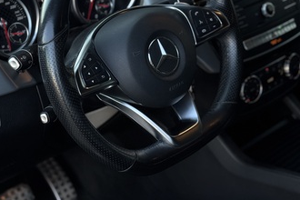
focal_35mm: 72
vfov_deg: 18.8
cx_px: 142
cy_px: 60
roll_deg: +1.6
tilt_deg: -24.4
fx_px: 600
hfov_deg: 28.1
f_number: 1.78
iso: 80
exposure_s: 1/143
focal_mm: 6.76
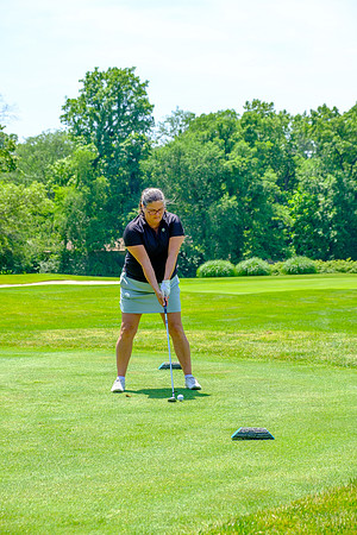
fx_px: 1235
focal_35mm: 83
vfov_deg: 24.5
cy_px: 268
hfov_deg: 16.5
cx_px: 178
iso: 200
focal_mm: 55
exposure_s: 1/250
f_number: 5.6
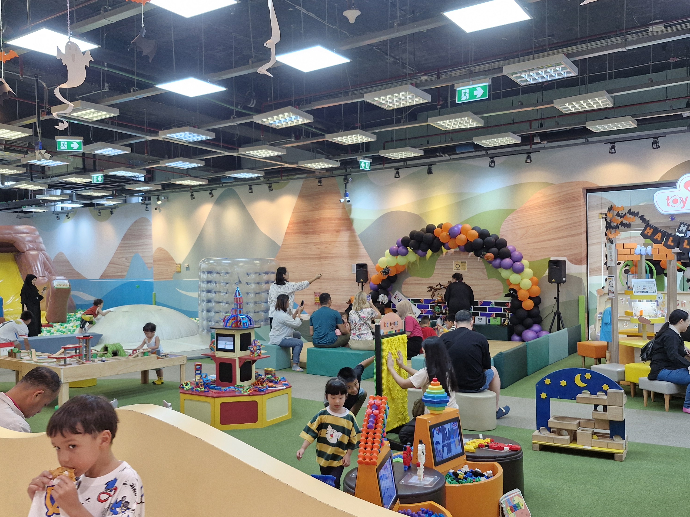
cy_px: 270
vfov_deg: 45.4
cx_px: 314
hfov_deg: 58.3
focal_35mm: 31
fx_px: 618
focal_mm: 5.54
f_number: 1.8
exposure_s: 1/100
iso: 200
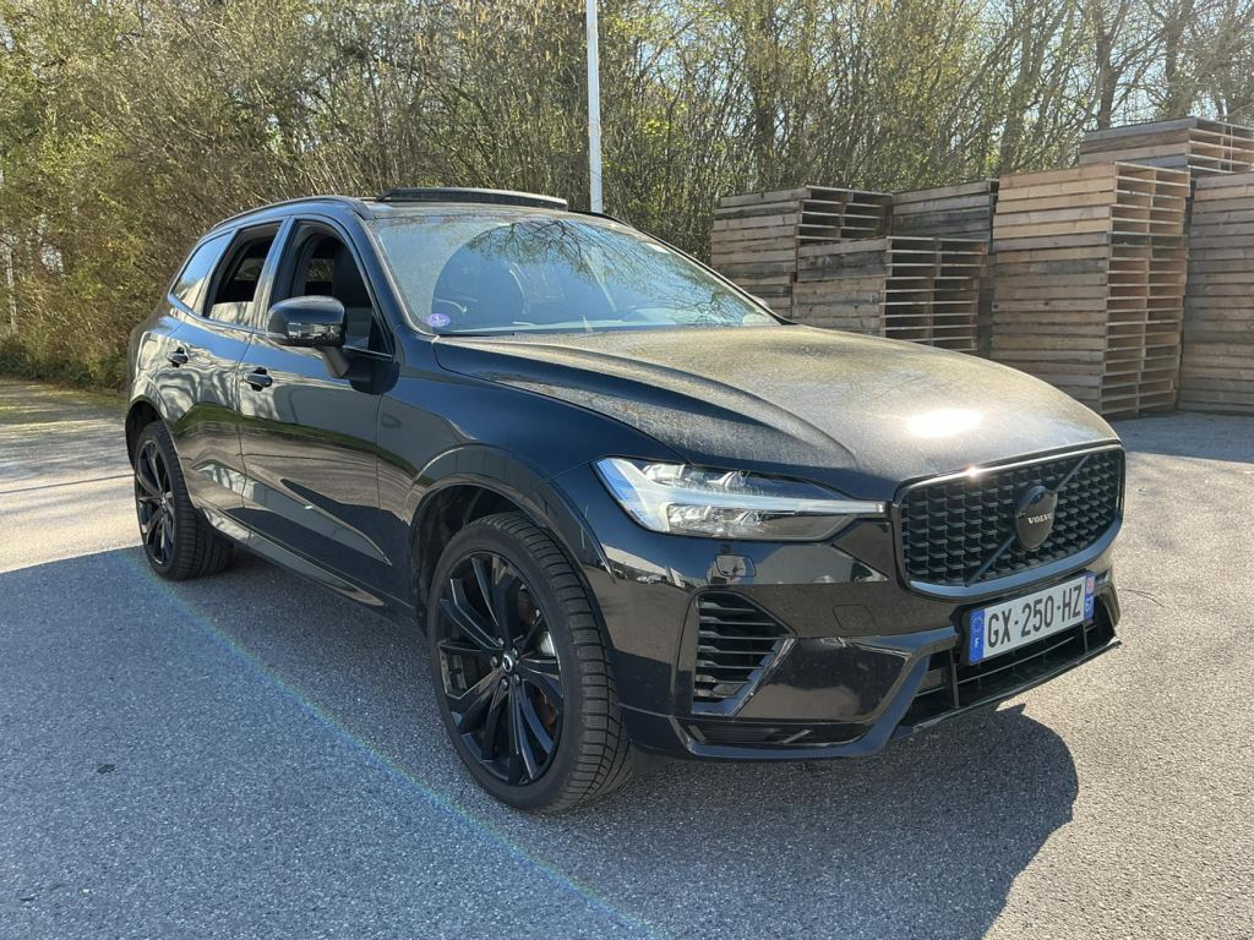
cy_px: 470
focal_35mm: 29
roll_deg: +2.6
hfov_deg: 61.7
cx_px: 627
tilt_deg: -8.2
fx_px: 1051
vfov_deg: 48.2
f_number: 1.8
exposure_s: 1/428
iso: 25
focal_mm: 3
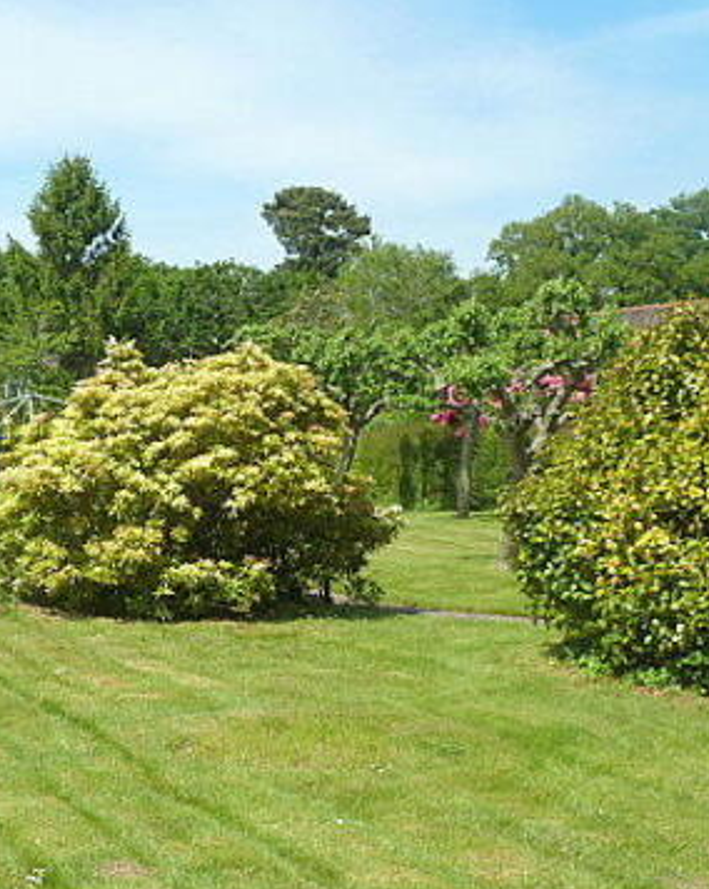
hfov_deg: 26.4
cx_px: 104
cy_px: 503
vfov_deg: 33.6
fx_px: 1471
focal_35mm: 56
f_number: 4.5
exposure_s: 1/400
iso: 80
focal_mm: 5.7
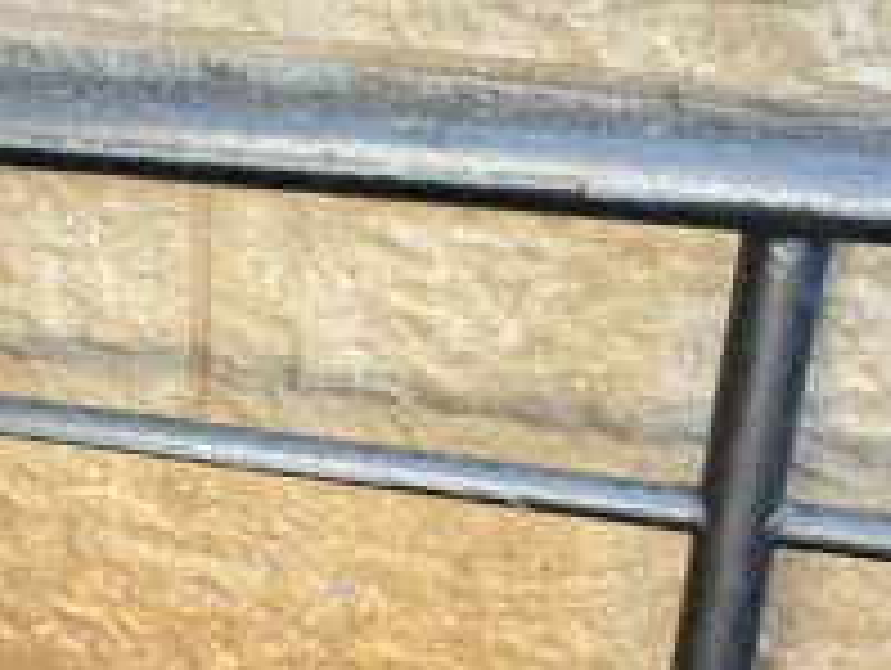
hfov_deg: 20.6
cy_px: 391
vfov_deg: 17.6
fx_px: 2165
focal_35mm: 84
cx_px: -364
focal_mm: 5.7
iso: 50
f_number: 1.5
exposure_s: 1/121
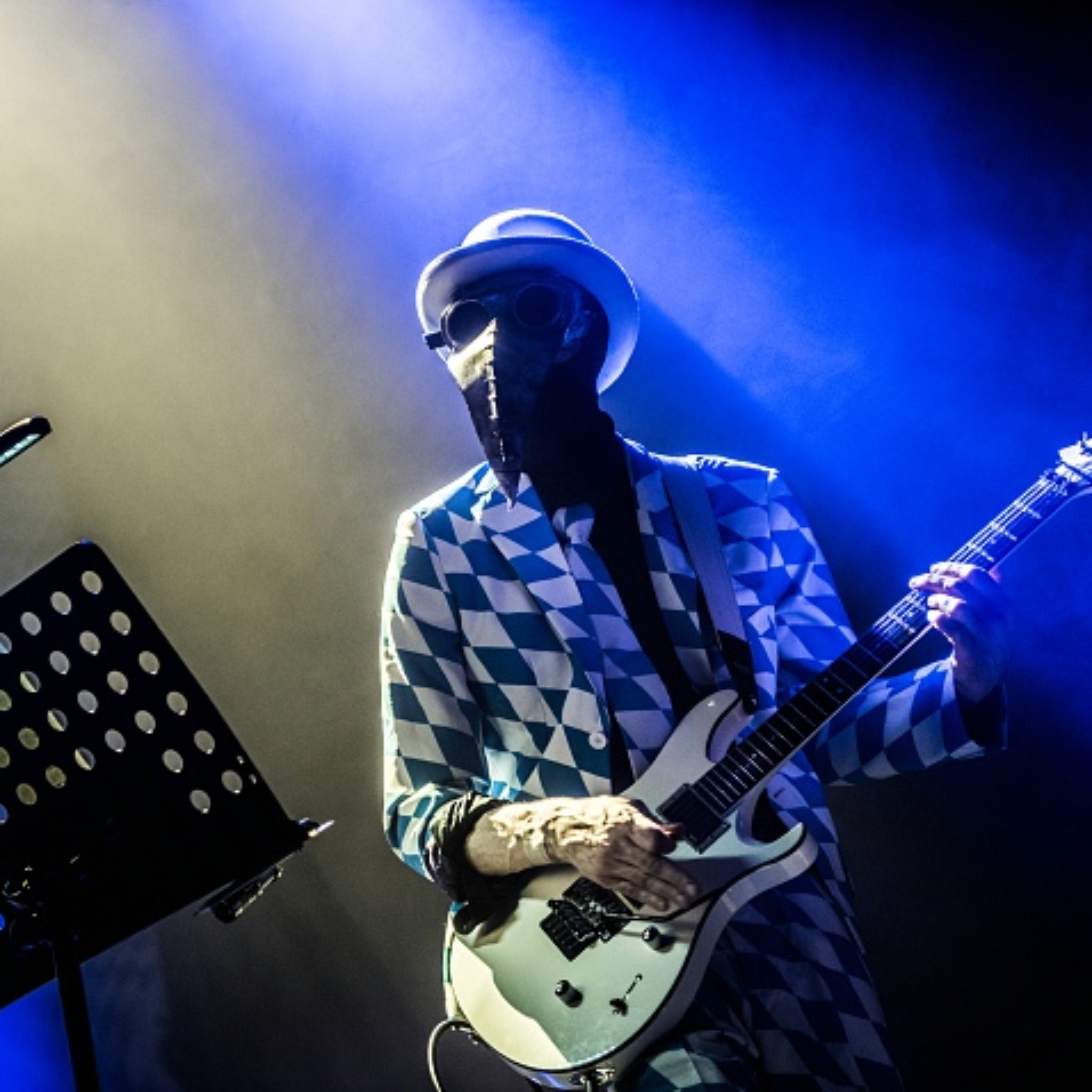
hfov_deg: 26.8
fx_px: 2284
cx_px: 452
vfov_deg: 26.9
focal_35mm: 64
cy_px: 547
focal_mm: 50
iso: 800
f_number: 2.8
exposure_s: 1/80
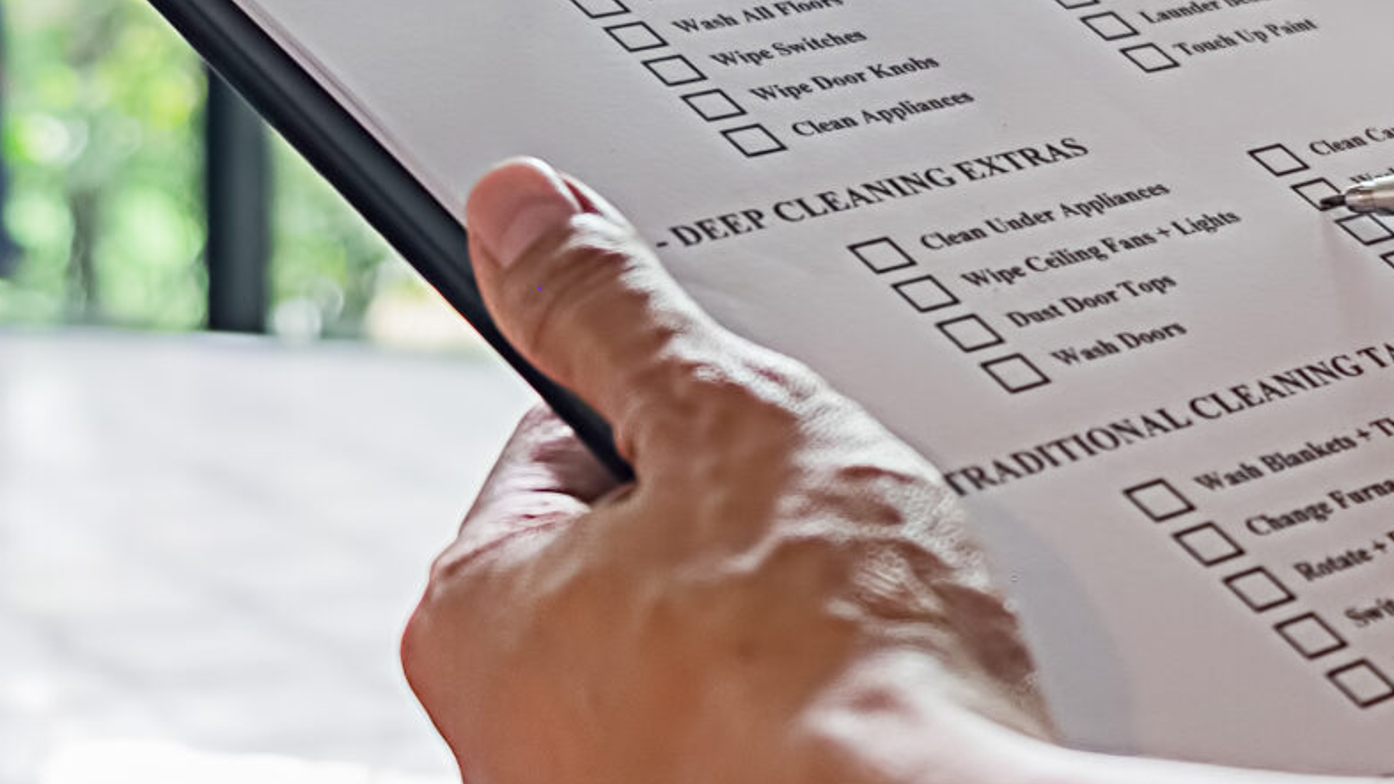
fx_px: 3659
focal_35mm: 99
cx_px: 768
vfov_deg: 12.1
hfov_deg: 21.6
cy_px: 79
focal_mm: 19.6
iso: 640
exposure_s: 1/80
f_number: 2.8
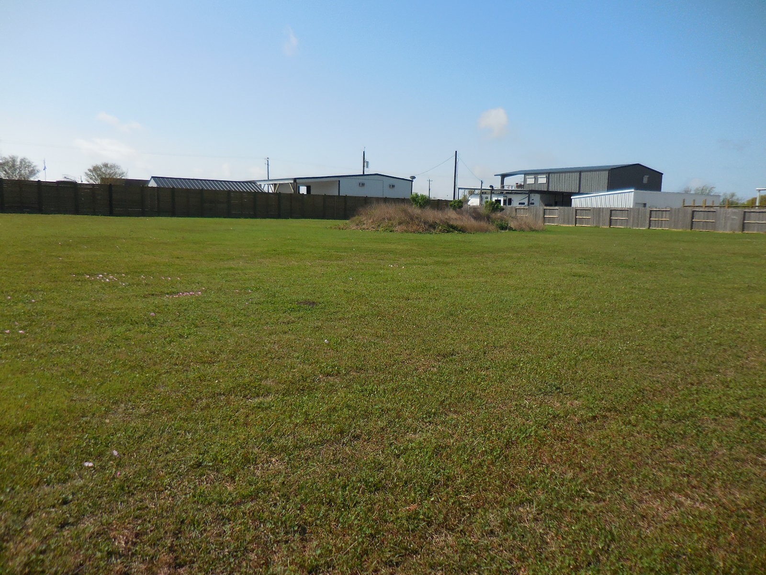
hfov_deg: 69.4
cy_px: 288
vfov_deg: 54.9
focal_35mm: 25
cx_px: 383
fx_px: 553
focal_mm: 4.5
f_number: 6.6
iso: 125
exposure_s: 1/640
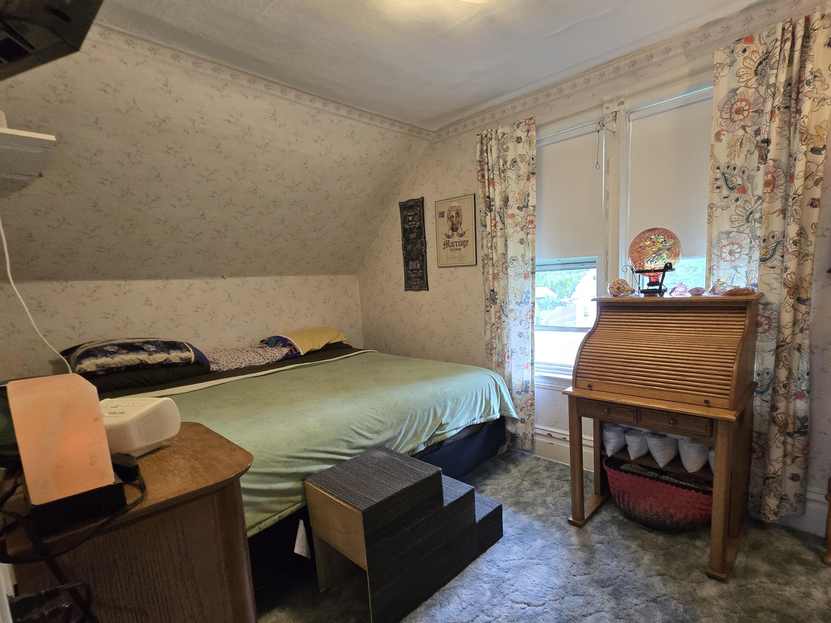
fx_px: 384
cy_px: 347
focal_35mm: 16
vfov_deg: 77.8
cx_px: 485
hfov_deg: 93.6
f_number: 2.2
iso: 640
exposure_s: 1/60
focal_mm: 2.2
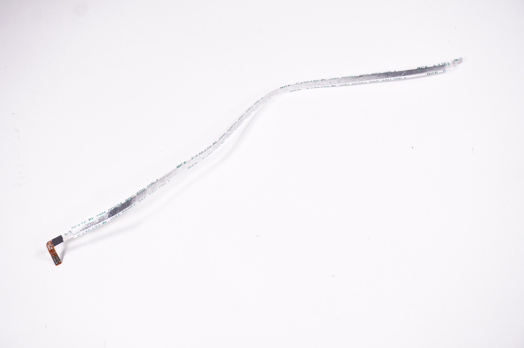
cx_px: 262
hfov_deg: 41.1
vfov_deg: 28.0
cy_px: 174
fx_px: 698
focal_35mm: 48
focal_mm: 32
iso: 500
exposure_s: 1/250
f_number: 5.6
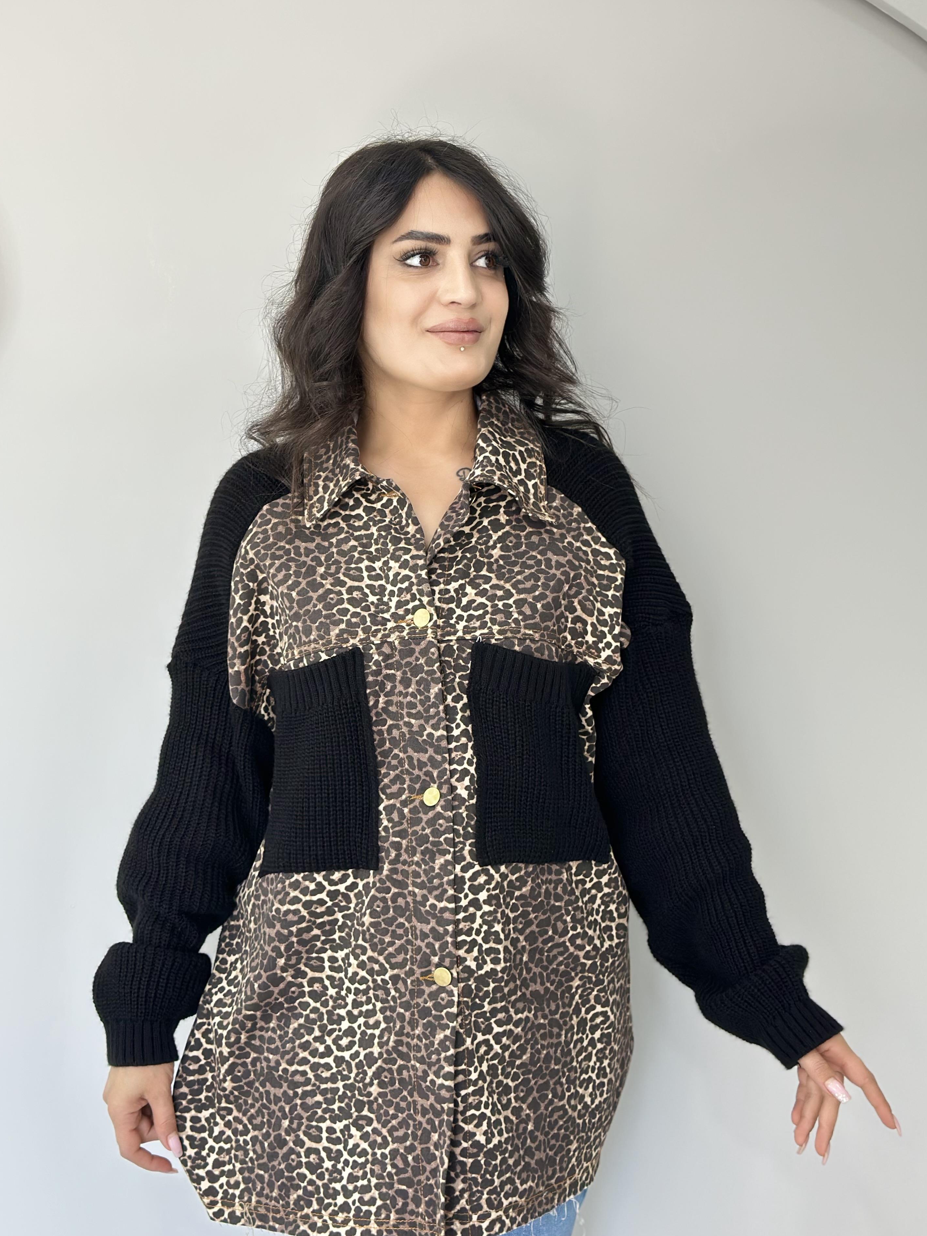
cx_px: 443
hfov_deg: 28.6
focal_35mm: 51
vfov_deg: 37.5
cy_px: 651
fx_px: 1821
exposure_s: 1/50
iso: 80
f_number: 1.78
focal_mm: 6.86
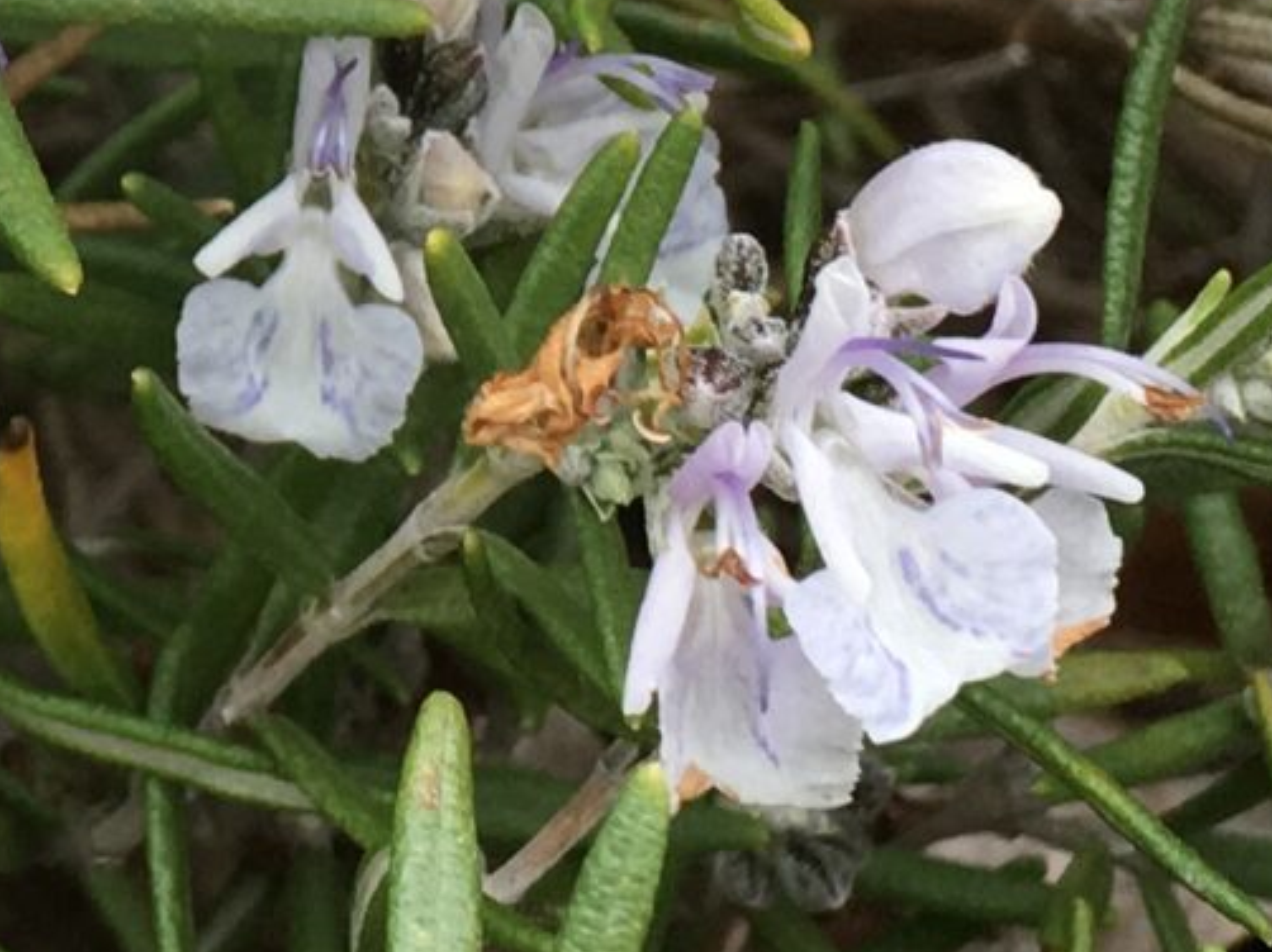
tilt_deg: -41.1
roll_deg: +1.4
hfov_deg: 13.0
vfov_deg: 9.7
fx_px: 5436
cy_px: -527
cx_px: -314
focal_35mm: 148
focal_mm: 4.15
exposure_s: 1/120
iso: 40
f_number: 2.2
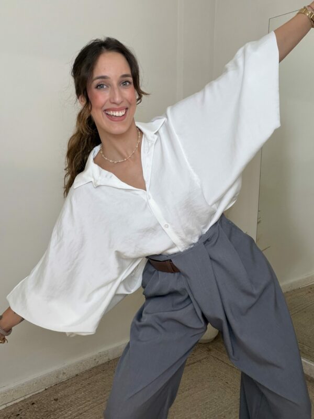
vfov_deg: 60.0
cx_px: 157
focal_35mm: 30
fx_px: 363
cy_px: 210
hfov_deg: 46.8
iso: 80
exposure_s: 1/60
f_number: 1.9
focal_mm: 2.71
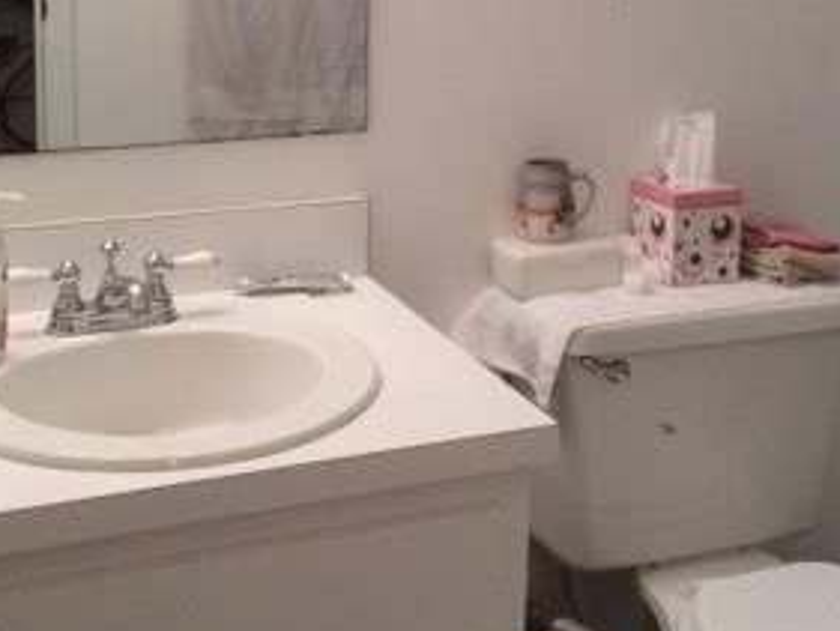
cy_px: 93
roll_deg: -0.3
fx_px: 1602
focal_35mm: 66
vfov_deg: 21.9
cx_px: 463
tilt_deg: -9.2
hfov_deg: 29.4
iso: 50
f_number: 2.2
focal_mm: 4.15
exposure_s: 1/30
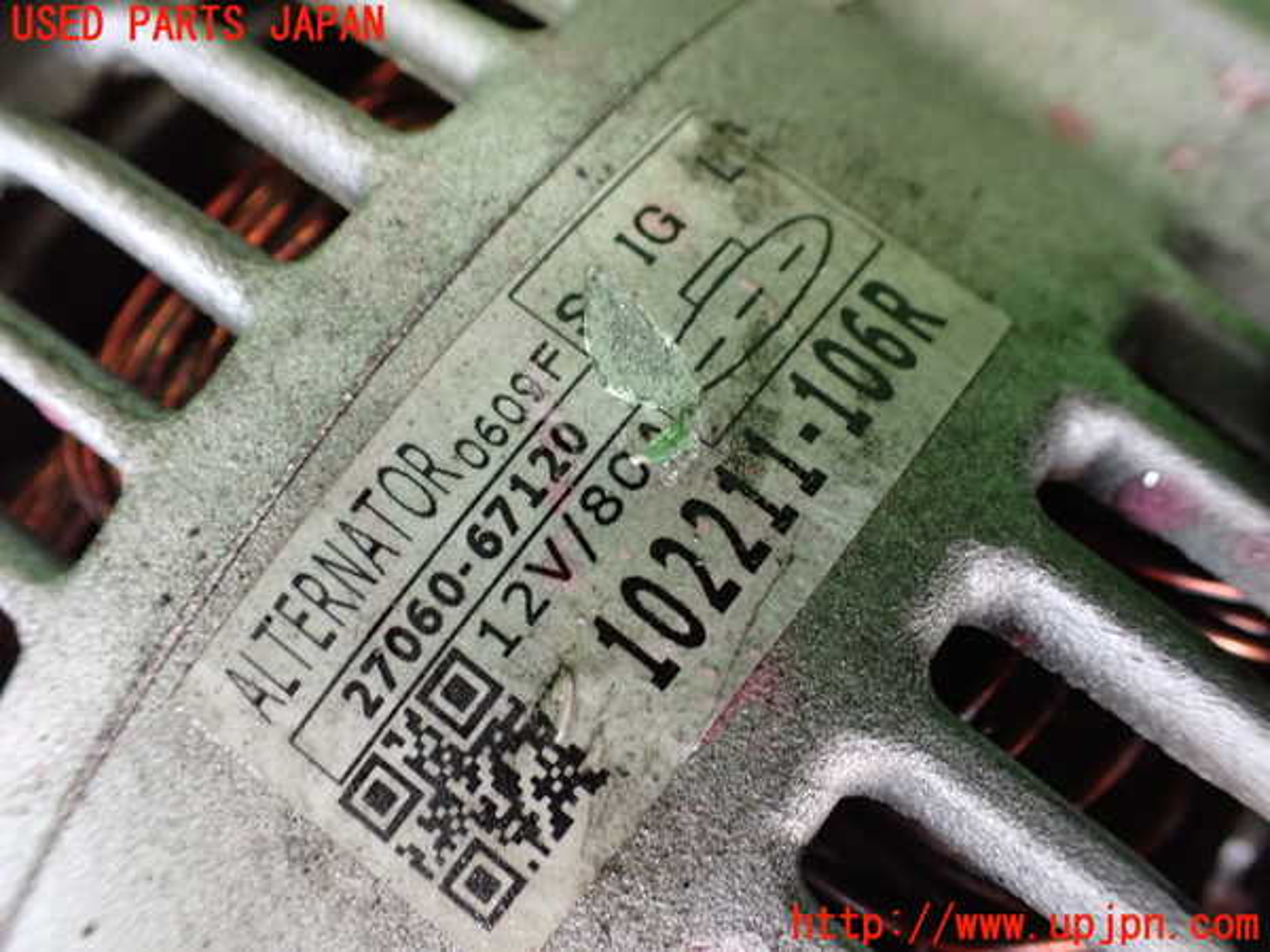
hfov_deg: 60.0
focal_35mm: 30
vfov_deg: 46.8
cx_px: 635
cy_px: 476
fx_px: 1101
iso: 800
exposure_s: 1/100
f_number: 2.3
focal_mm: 5.4
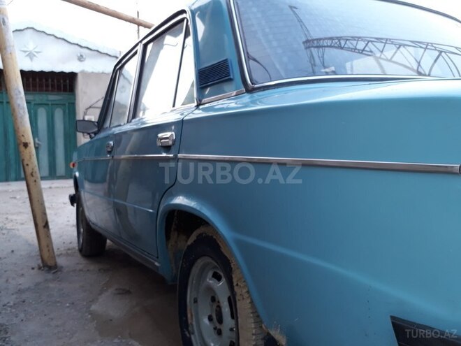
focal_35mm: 27
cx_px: 230
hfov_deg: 65.3
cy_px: 173
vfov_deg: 51.4
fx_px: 360
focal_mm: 3.6
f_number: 1.9
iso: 40
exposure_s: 1/33
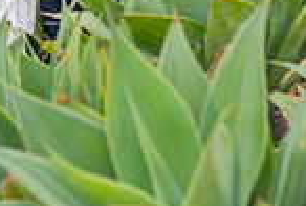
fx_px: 1823
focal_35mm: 214
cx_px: 10
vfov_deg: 6.3
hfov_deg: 9.5
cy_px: -197
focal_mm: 54
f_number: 4
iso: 200
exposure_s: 1/200
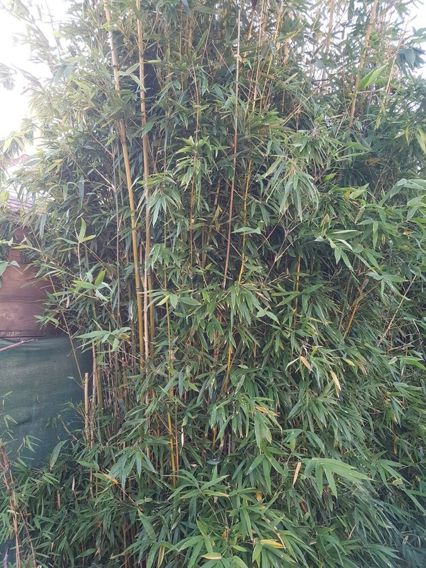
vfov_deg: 67.3
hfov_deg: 53.1
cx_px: 213
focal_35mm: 26
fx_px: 427
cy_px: 284
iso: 100
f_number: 1.7
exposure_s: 1/100
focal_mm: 4.2
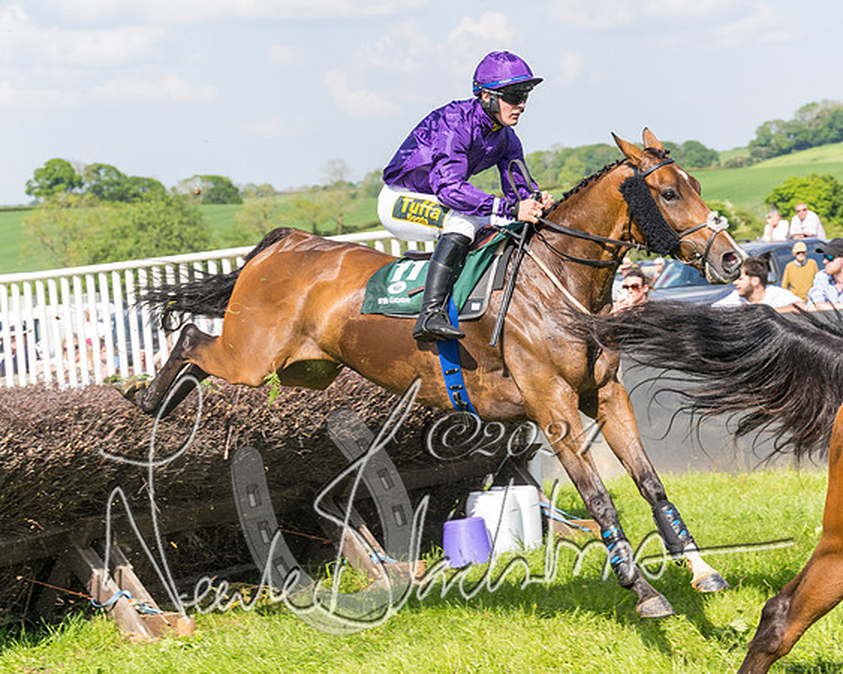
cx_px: 486
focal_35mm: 100
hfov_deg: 19.1
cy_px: 321
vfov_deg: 15.3
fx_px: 2502
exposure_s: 1/1600
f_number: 5
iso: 400
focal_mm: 70
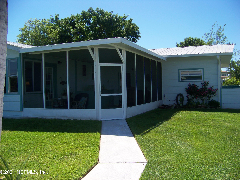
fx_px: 250
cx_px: 120
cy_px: 90
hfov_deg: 51.4
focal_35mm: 36
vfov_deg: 39.7
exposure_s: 1/1000
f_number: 2.8
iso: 64
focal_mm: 5.85
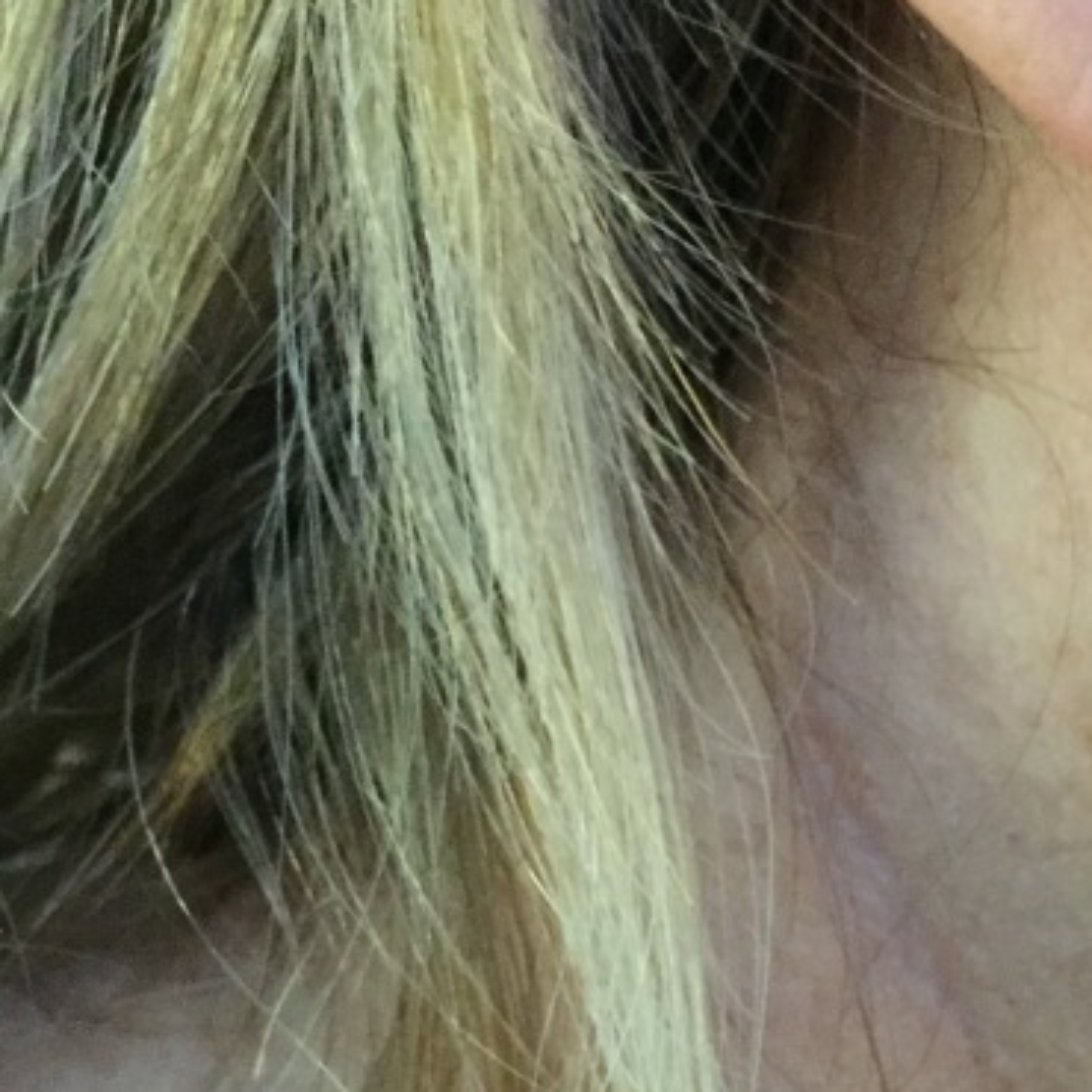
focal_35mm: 71
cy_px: 1175
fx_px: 2534
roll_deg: -0.4
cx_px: 1116
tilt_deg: -13.2
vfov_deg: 23.0
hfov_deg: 23.2
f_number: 2.2
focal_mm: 4.15
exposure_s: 1/17
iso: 400
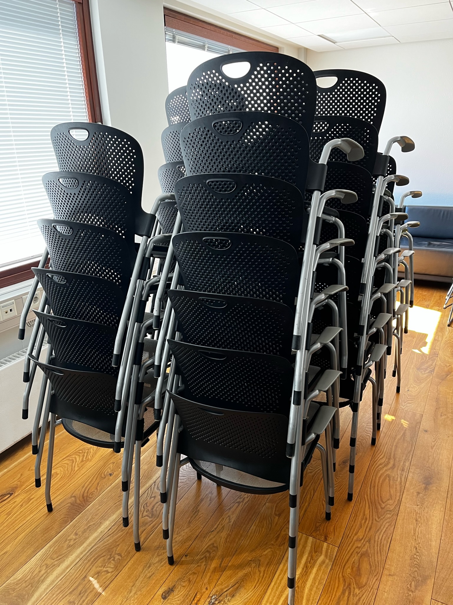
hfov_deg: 53.0
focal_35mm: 26
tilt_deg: -18.9
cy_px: 302
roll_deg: +2.3
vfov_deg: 67.3
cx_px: 226
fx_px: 454
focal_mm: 5.1
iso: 125
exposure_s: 1/81
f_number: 1.6
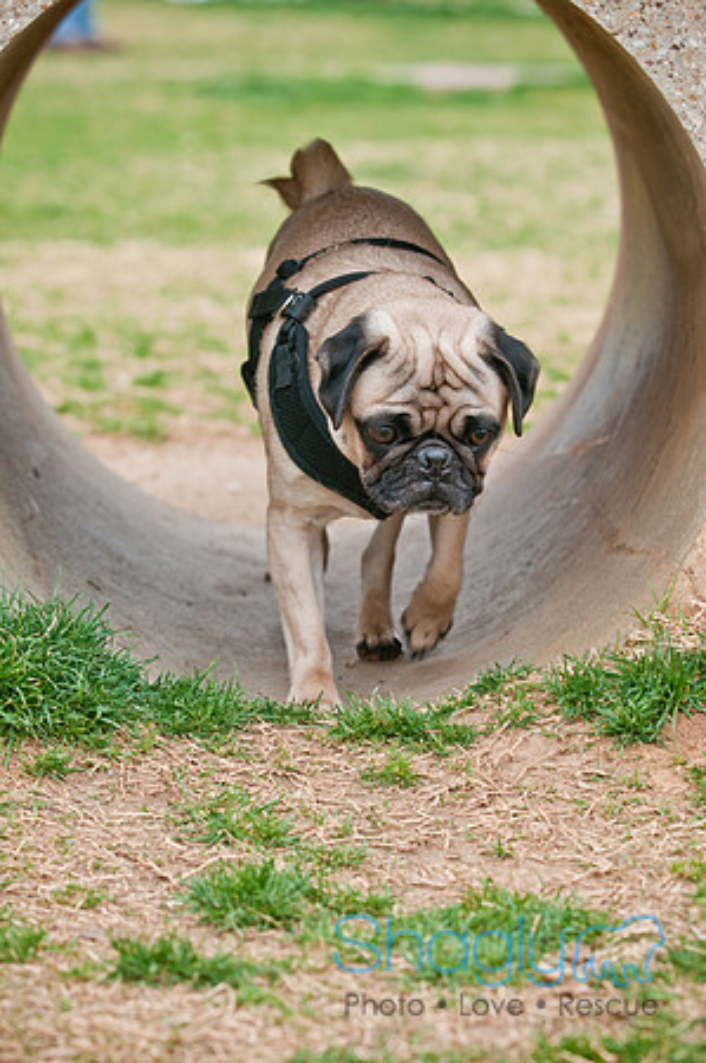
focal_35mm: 129
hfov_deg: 10.6
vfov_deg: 15.9
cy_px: 532
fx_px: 3803
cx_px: 353
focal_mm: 86
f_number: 5
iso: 200
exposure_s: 1/250
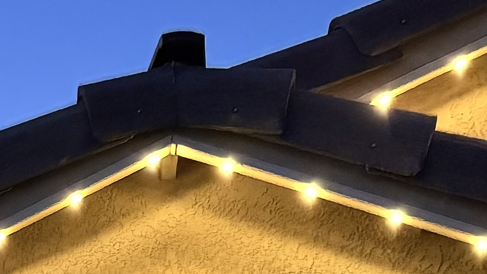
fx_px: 1653
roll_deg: -0.2
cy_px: 619
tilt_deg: +8.6
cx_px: -235
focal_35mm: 128
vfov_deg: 8.7
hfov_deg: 15.5
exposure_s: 1/40
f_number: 1.78
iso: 800
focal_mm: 6.76
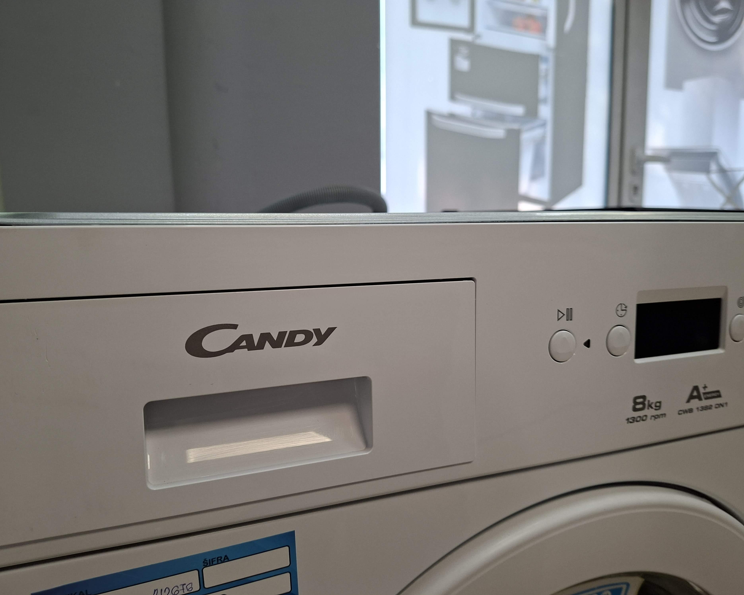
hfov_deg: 70.2
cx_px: 347
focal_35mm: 24
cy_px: 297
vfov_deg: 58.8
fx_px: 528
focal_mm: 5.54
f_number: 1.8
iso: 125
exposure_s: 1/100
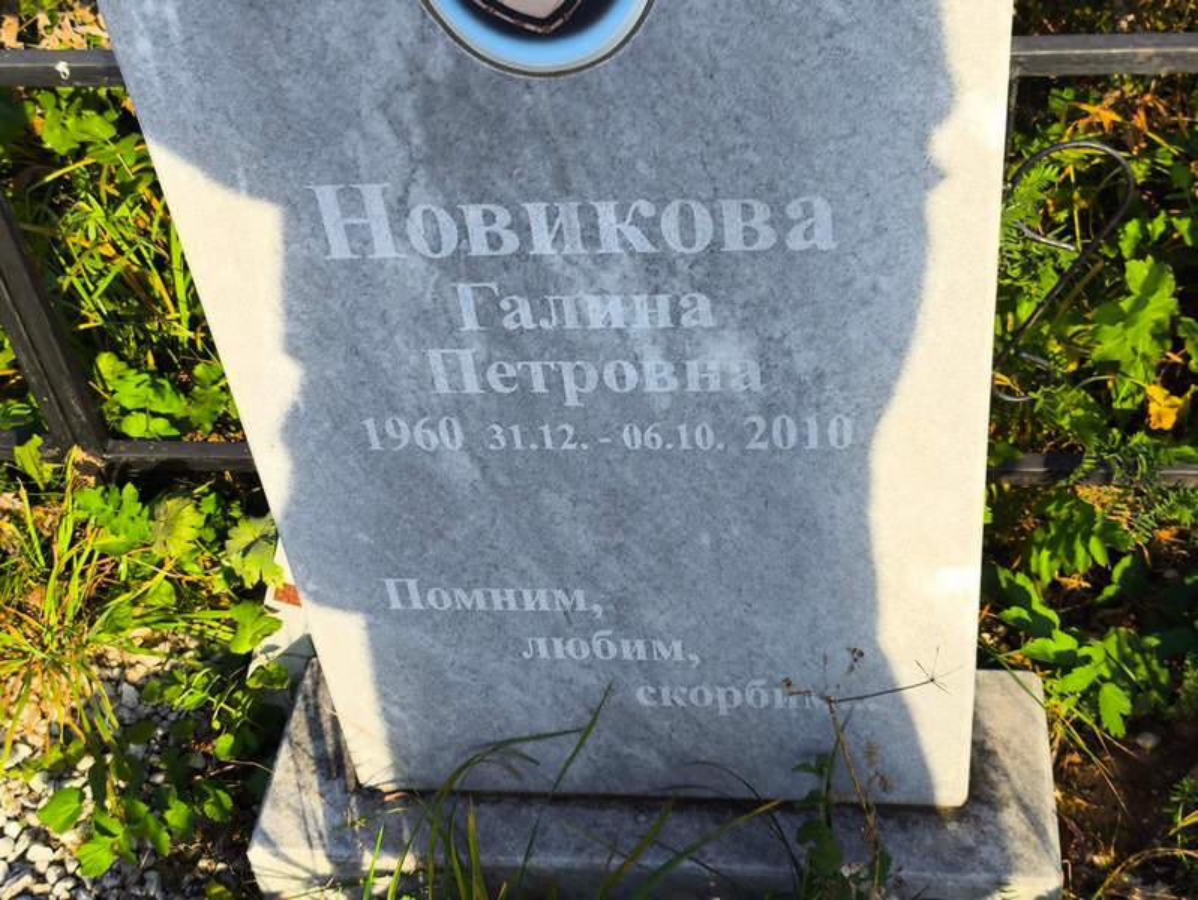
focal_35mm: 50
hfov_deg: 38.2
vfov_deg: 29.1
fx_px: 1731
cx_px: 599
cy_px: 450
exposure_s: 1/601
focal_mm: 4.71
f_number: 1.7
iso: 50
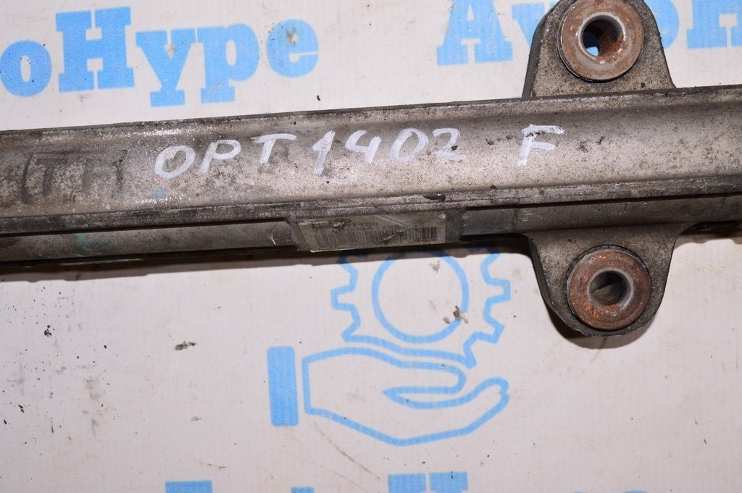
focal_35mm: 38
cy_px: 246
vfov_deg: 35.4
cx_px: 371
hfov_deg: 51.3
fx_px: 772
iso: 1600
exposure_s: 1/200
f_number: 8
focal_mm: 25
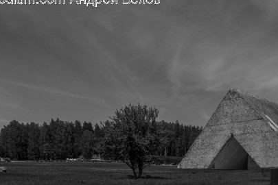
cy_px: 188
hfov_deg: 47.1
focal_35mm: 40
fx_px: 309
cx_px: 200
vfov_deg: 30.8
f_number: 6.7
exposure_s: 1/750
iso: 100
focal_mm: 12
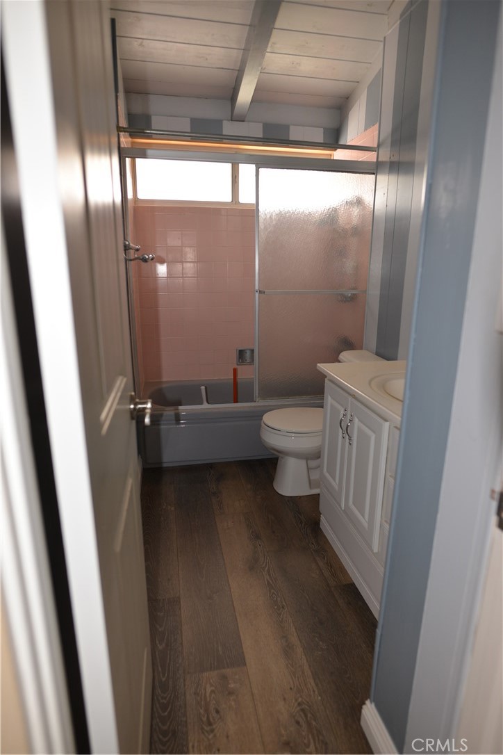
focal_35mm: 20
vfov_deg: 84.0
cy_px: 378
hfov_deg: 61.9
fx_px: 419
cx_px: 252
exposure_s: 1/100
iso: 400
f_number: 2.8
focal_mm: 20
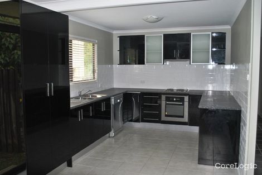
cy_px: 88
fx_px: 240
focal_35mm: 33
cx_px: 131
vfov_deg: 39.9
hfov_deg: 57.2
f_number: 4
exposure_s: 1/60
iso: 200
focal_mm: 22
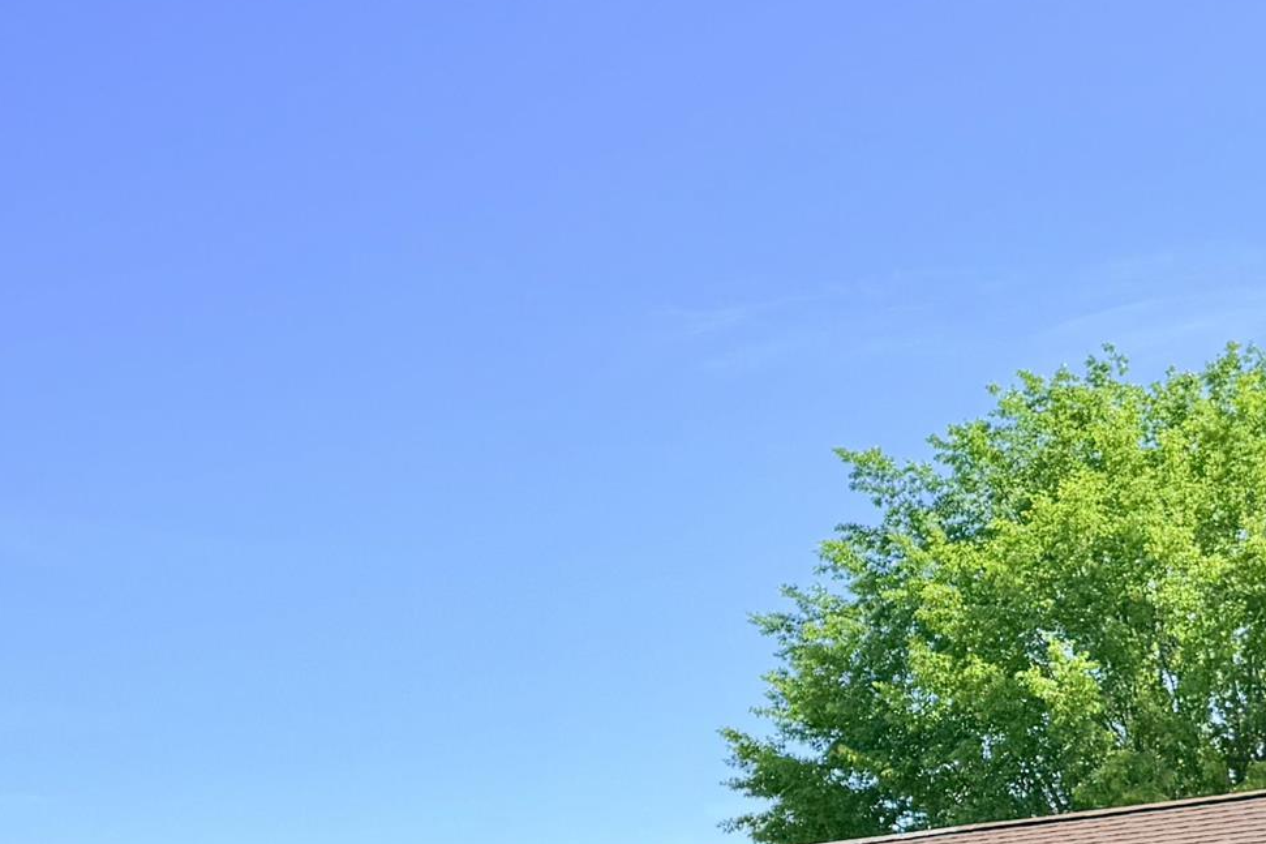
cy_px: 691
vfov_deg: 17.1
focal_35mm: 79
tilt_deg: +11.0
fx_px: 2778
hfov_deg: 25.4
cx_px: 329
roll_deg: +0.6
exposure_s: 1/1522
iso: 80
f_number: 1.78
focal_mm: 6.76
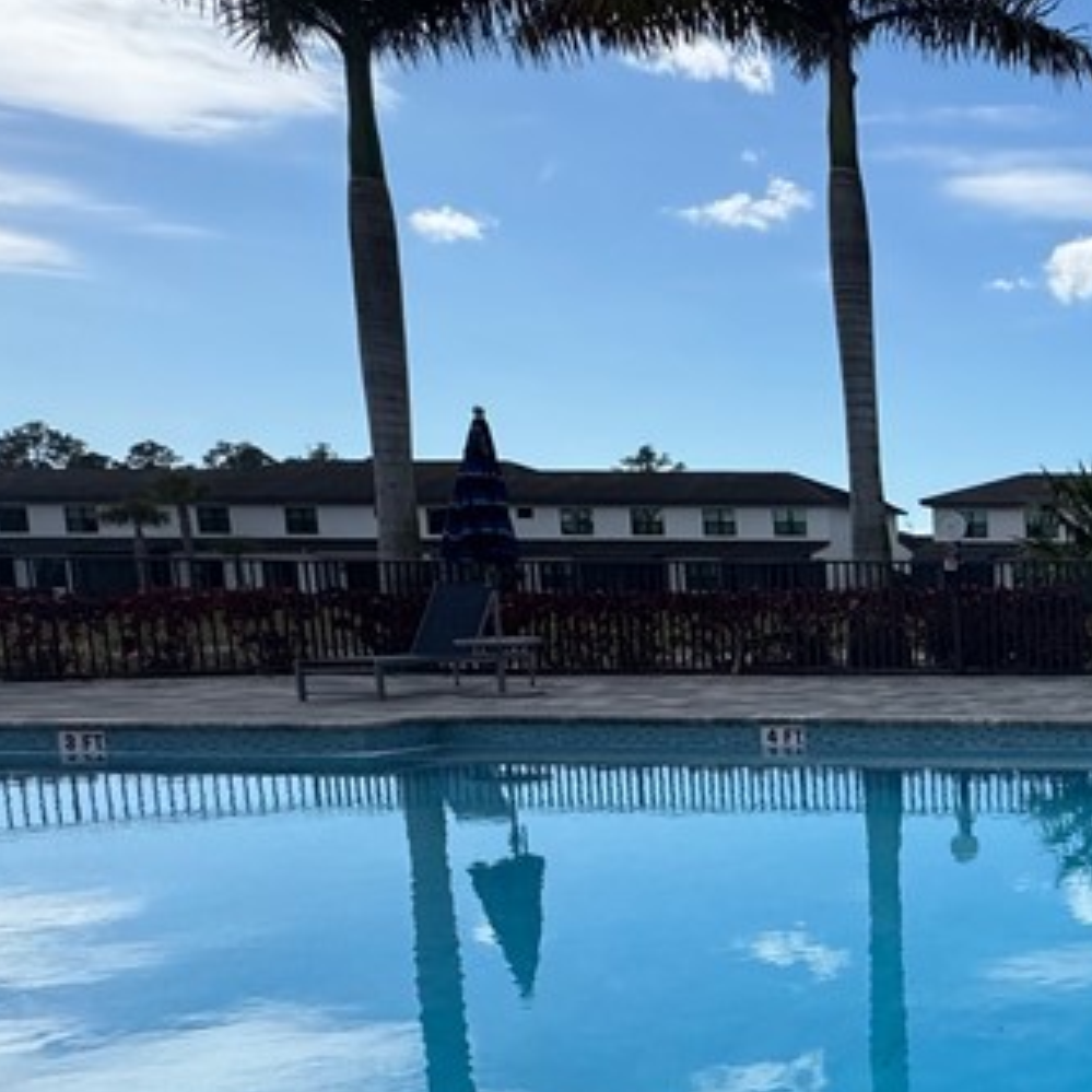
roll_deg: -0.4
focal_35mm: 38
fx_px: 1356
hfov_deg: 32.1
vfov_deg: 43.0
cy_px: 764
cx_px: 1449
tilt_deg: -8.1
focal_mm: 2.22
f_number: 2.2
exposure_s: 1/2494
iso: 50
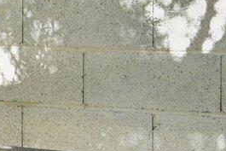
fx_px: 678
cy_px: 26
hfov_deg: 13.9
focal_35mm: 108
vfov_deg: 12.6
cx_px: -304
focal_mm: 14
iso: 640
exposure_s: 1/125
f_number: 8
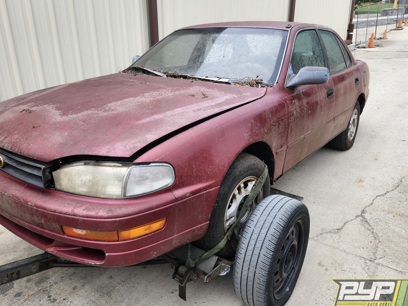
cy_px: 146
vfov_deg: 51.3
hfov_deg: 65.2
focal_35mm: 27
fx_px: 318
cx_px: 187
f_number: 1.8
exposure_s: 1/544
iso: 25
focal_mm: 5.54
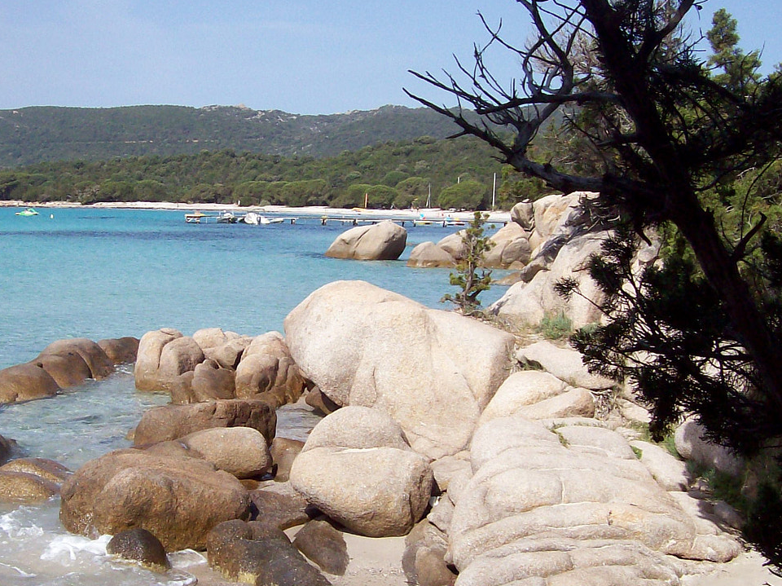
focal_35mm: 60
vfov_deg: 24.4
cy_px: 331
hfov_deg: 31.9
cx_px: 242
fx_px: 1355
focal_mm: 6
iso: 80
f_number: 4.8
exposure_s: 1/773
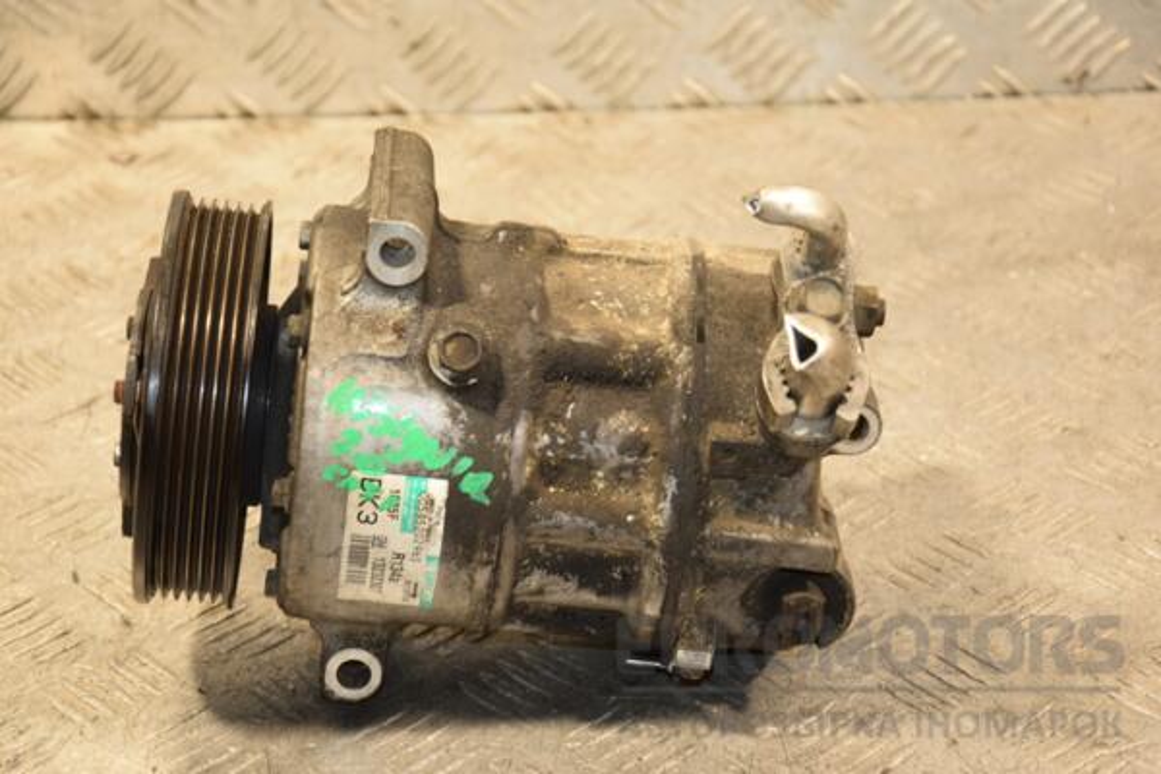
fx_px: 3386
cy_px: 387
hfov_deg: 19.5
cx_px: 580
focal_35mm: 105
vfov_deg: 13.0
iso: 800
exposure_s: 1/80
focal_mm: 70
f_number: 5.3
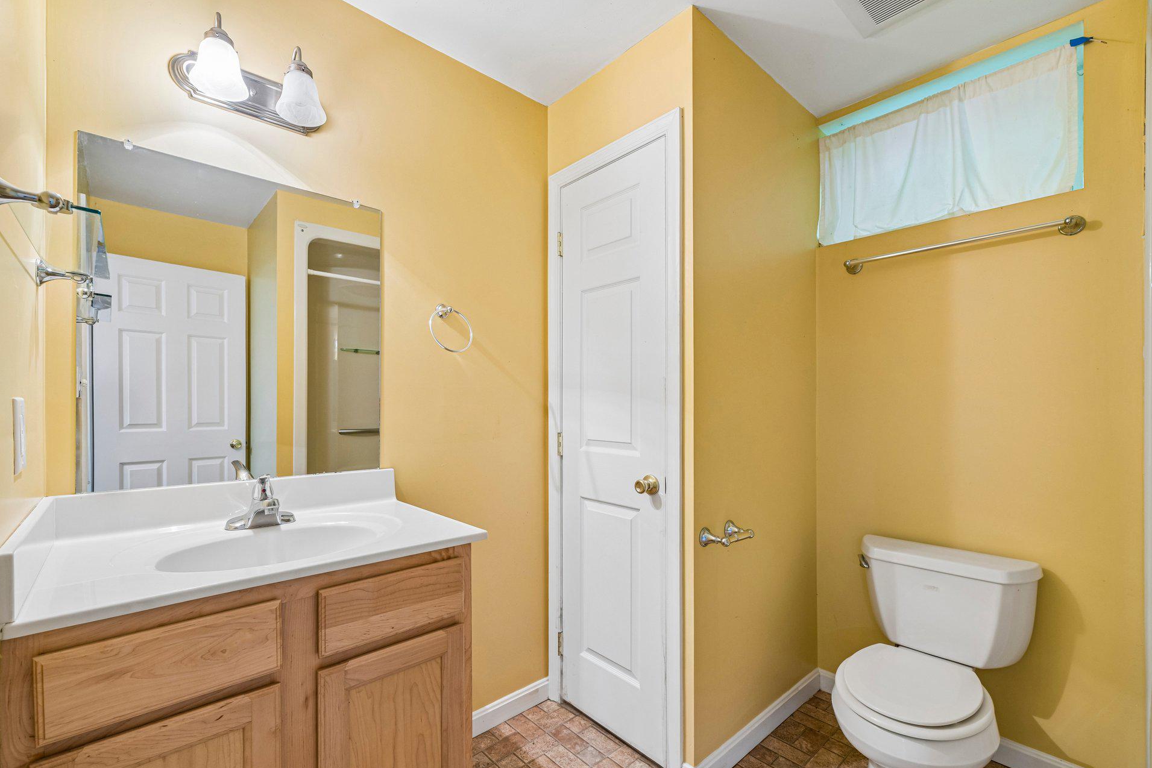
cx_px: 550
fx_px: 480
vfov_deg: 77.2
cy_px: 411
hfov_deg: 100.3
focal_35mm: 15
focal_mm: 14
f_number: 8
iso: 400
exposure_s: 1/4
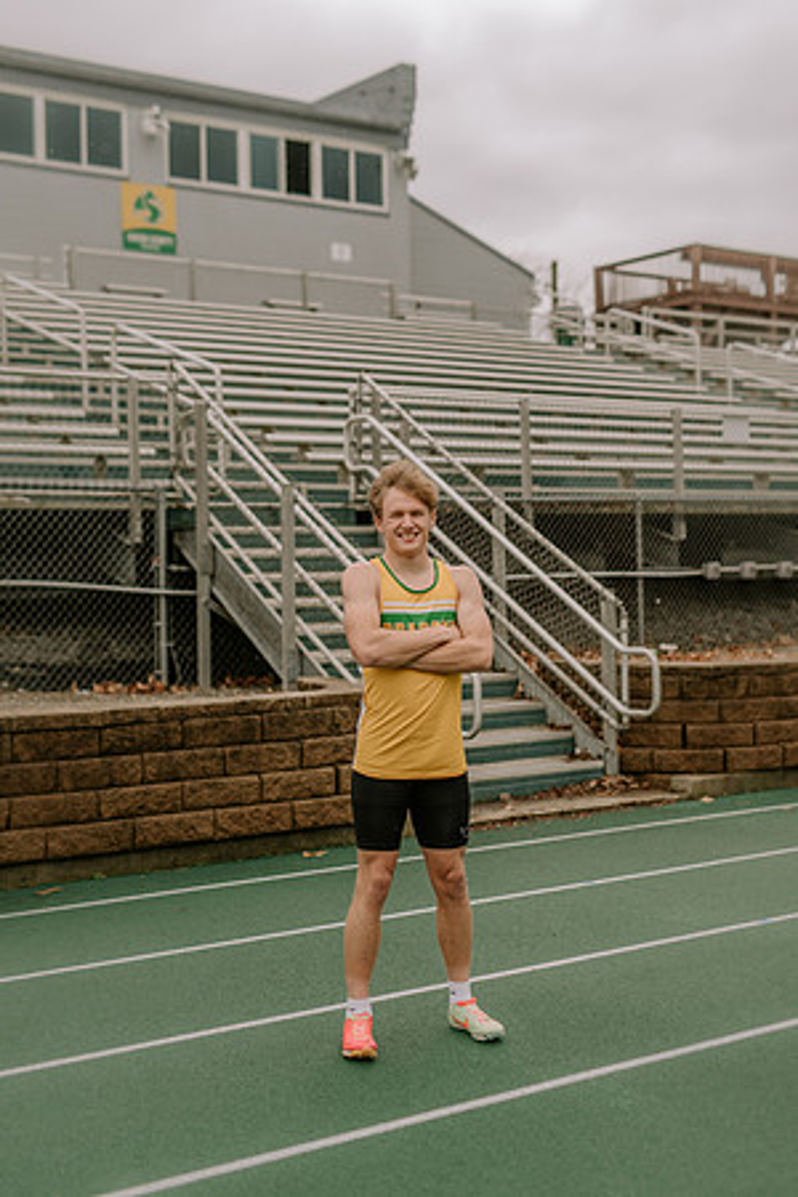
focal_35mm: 50
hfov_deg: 27.0
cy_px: 598
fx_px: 1662
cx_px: 399
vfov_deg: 39.6
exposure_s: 1/1600
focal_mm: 50
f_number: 2
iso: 100
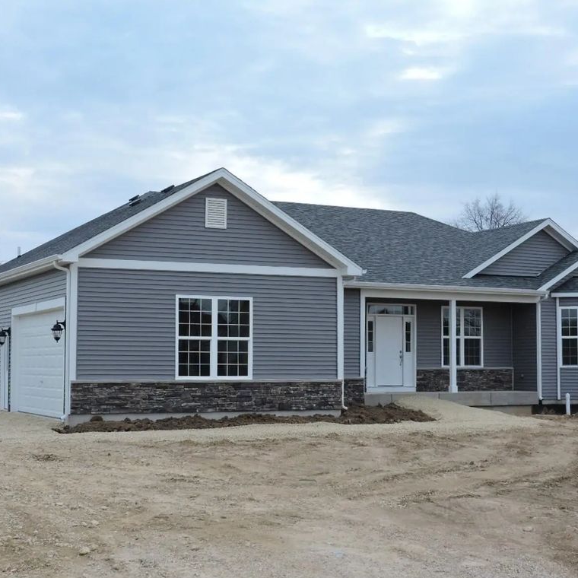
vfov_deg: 30.6
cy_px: 291
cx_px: 299
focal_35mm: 56
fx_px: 1058
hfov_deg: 30.6
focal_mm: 8.4
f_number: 3.5
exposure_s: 1/200
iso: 100
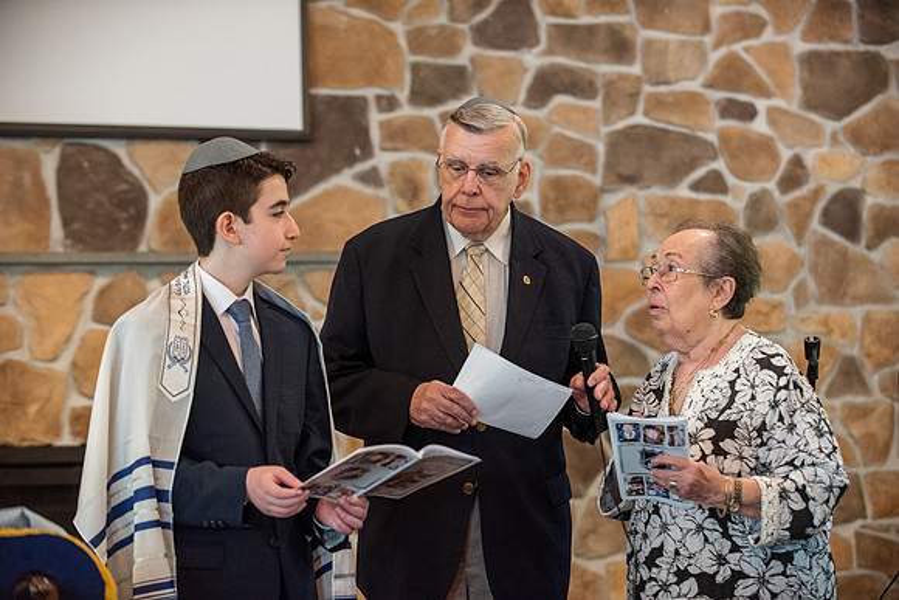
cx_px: 450
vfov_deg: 15.9
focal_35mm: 86
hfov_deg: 23.6
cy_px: 300
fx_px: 2148
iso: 3200
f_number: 3.5
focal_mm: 86
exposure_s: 1/60
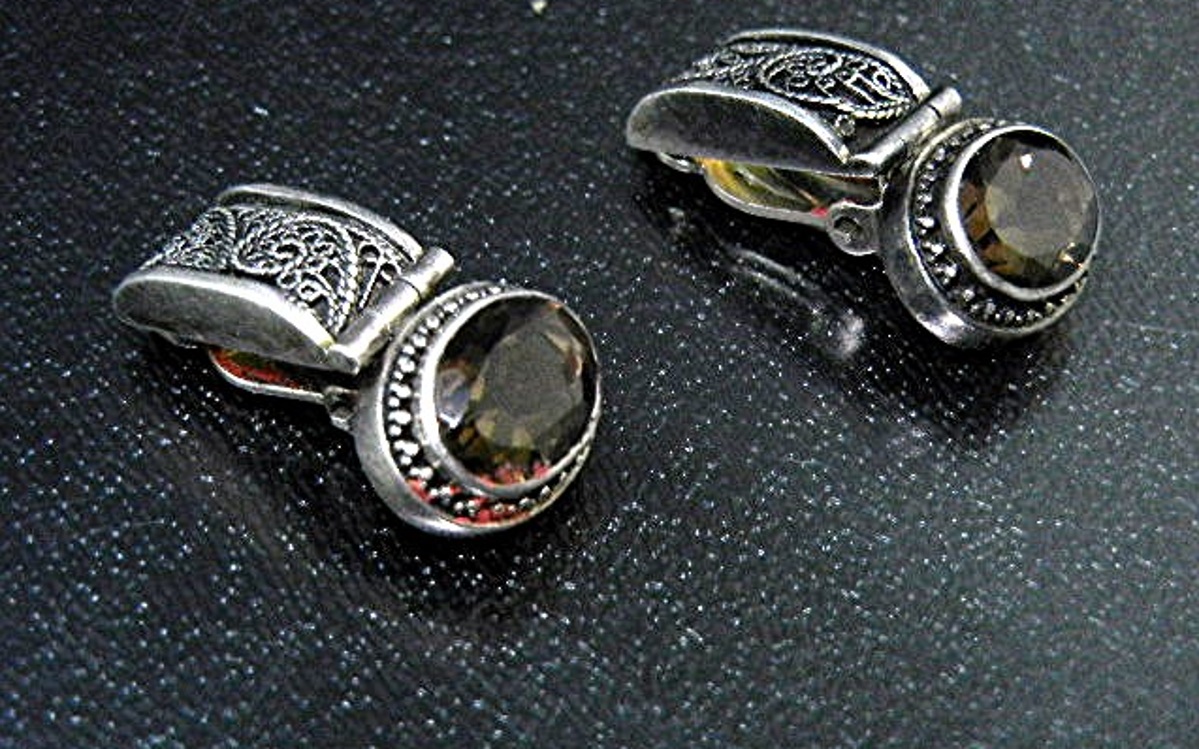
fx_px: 2679
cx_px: 600
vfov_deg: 15.9
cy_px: 303
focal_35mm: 82
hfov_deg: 25.2
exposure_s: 1/30
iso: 800
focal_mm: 13.9
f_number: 8.6
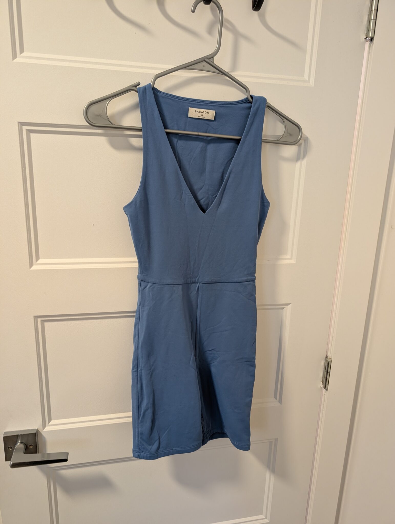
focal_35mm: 24
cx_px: 198
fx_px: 364
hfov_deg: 56.9
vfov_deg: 71.5
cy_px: 262
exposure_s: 1/24
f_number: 1.68
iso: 184
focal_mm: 6.9
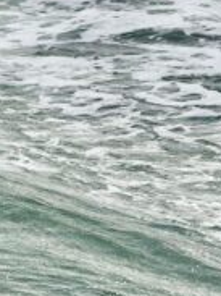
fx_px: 6869
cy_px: 316
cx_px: 203
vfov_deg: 2.5
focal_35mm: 806
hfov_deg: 1.8
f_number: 6.3
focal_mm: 200
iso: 100
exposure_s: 1/640
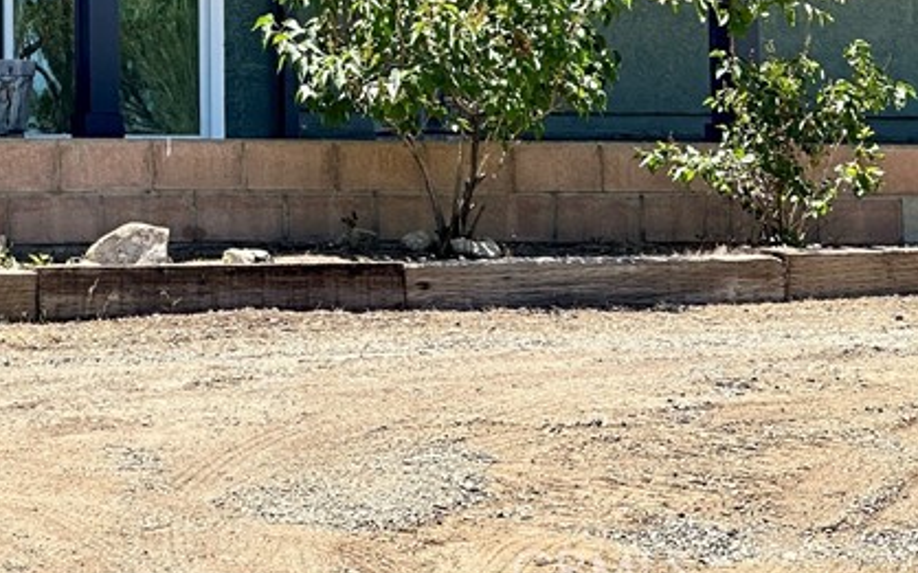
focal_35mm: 200
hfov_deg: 10.4
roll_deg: +0.0
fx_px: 5002
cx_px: -48
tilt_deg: +6.4
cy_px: -241
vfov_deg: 6.5
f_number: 2.8
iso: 32
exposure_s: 1/515
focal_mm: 9
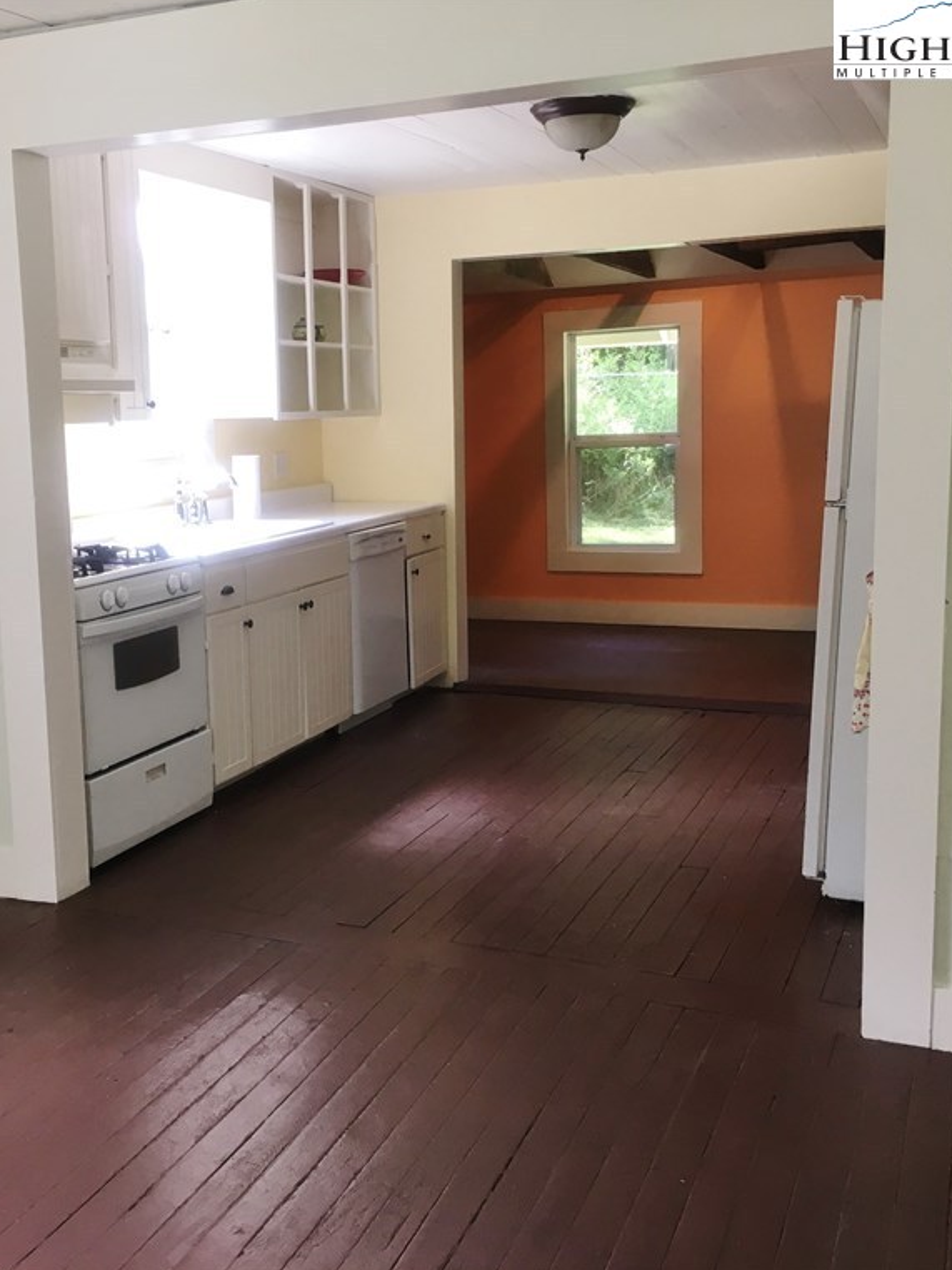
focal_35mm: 39
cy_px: 636
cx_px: 320
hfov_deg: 36.5
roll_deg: +1.6
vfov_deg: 47.9
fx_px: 1430
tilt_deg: -8.5
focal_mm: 4.15
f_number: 2.2
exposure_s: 1/30
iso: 25
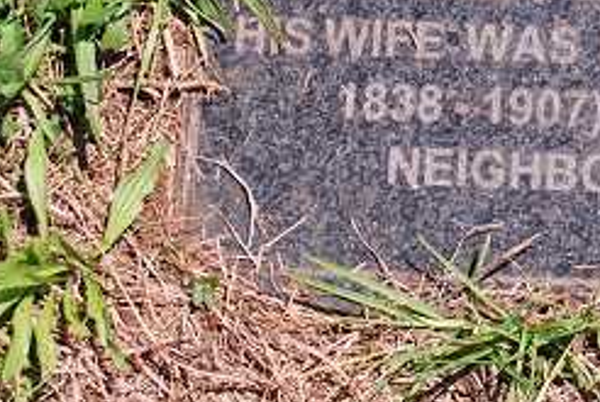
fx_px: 2605
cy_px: -216
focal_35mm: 156
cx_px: 883
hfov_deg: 12.5
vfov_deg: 8.6
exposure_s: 1/400
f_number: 7.1
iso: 100
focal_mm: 32
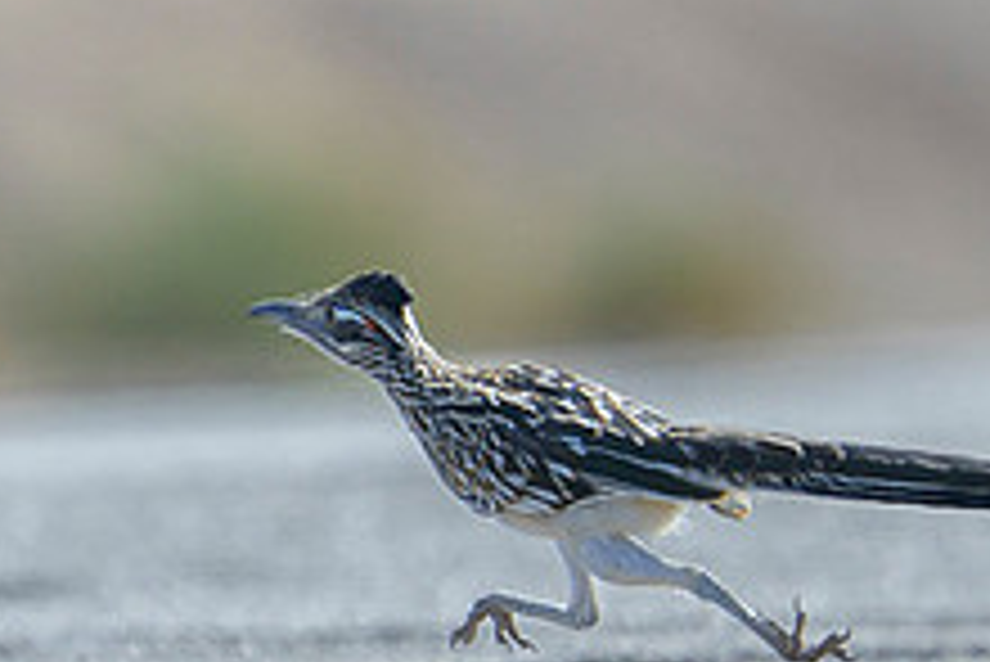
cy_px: 174
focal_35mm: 2444
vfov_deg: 0.6
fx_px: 67252
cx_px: 487
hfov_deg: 0.8
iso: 320
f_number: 4
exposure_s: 1/4000
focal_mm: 560
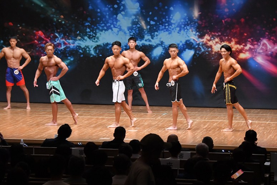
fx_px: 1131
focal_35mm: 147
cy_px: 92
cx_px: 138
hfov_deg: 14.0
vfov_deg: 9.3
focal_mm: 98
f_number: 5.6
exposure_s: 1/400
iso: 8000
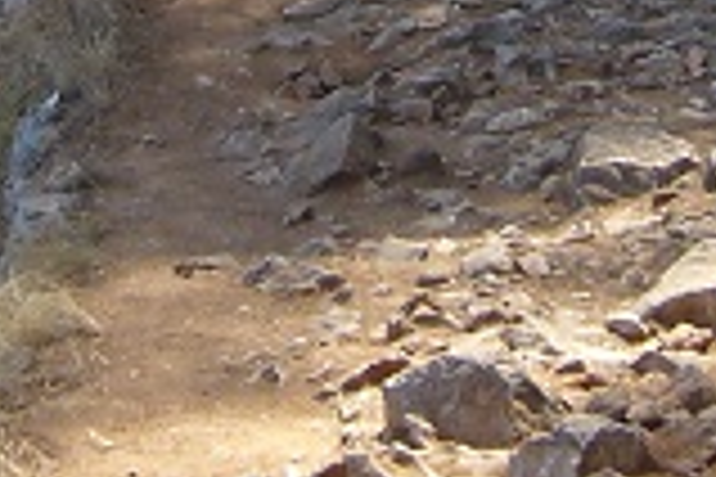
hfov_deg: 11.2
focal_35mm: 183
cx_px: 212
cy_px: -518
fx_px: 3639
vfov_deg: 7.2
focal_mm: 5.8
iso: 80
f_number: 2.8
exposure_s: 1/400
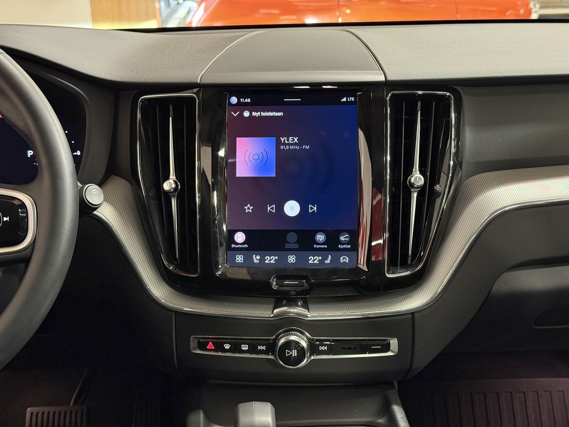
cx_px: 284
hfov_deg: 39.7
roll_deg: +1.4
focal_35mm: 48
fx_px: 789
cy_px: 214
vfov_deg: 30.3
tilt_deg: -17.3
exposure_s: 1/33
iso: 500
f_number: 1.78
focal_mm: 6.76
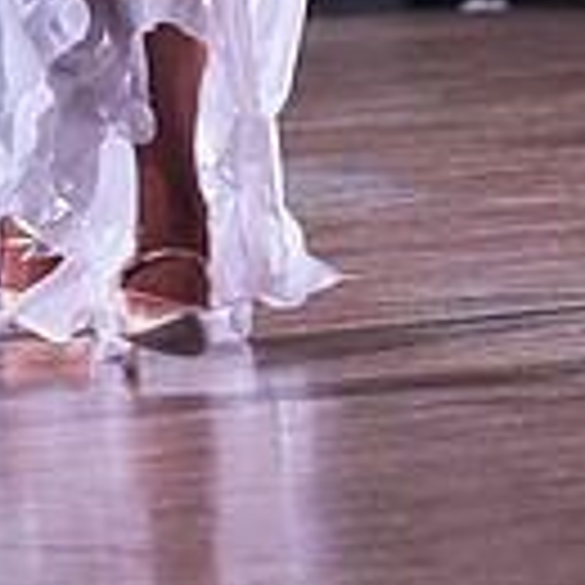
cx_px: 565
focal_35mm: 707
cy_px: -310
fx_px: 13518
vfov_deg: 2.5
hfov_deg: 2.5
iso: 8000
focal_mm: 187
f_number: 5.6
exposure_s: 1/400
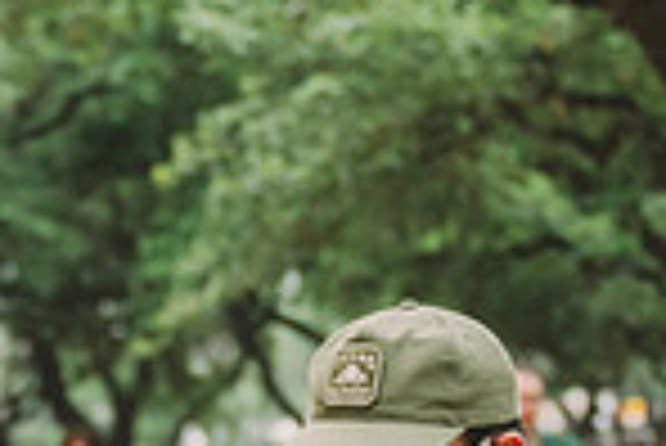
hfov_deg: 11.4
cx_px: 148
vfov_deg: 7.5
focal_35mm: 180
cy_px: 701
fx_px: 3333
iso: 250
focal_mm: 46
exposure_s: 1/640
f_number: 2.8
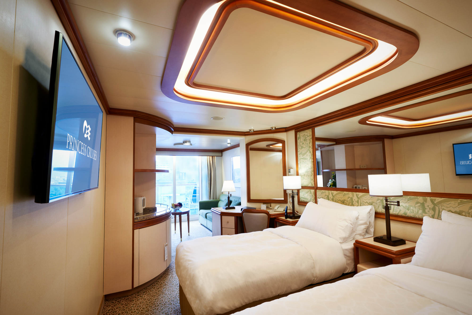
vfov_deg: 73.8
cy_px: 158
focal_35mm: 16
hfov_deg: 96.7
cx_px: 236
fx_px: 210
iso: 100
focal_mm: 16
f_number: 8
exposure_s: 1/2
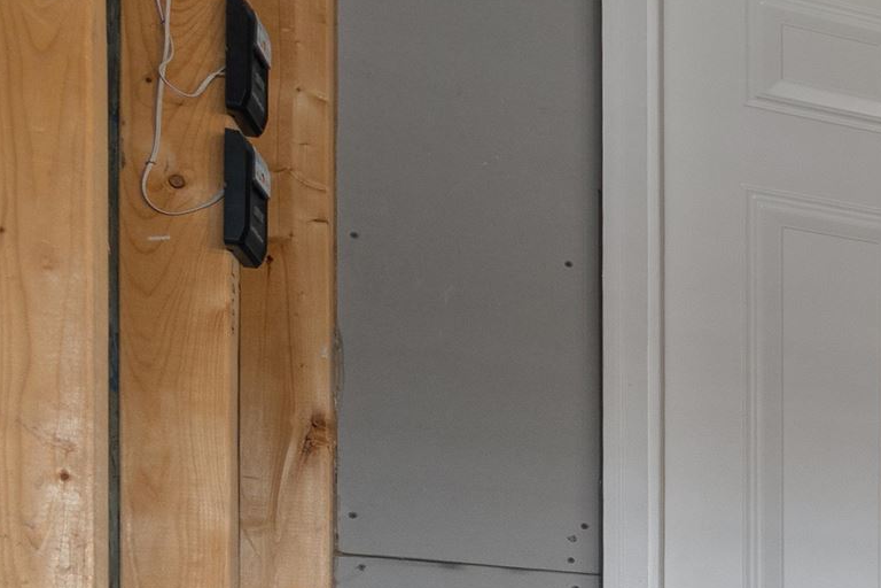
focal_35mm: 64
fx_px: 1566
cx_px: 1620
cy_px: 924
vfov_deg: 18.4
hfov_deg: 20.7
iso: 640
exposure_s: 3.2
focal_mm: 16
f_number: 11
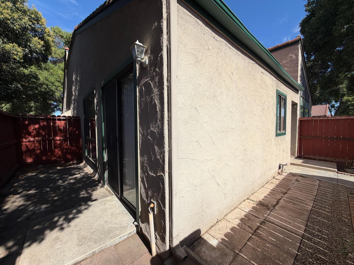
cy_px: 132
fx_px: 143
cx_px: 177
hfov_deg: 102.1
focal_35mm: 14
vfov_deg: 85.7
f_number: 2.2
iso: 20
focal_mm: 2.22
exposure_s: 1/1105
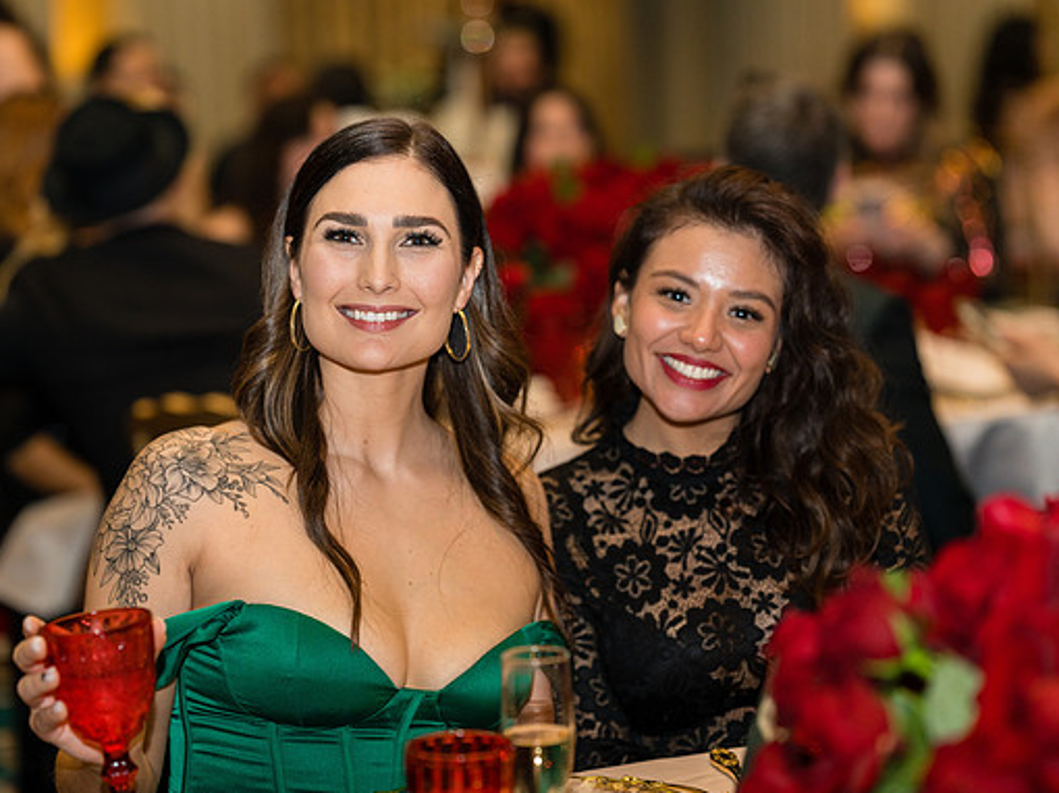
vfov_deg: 15.9
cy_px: 395
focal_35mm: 93
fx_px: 2844
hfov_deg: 21.1
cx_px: 496
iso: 1000
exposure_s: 1/200
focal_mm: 85
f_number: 2
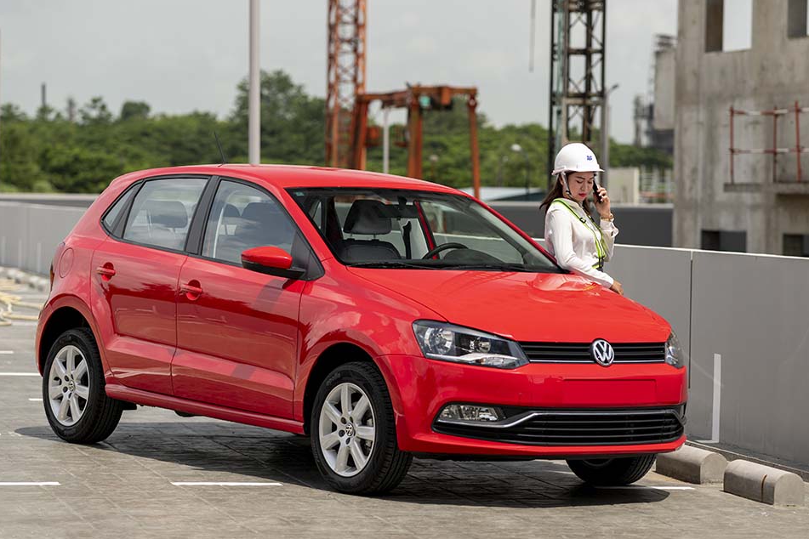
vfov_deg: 12.9
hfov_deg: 19.3
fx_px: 2382
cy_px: 270
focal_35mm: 106
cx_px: 406
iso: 40
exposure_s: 1/250
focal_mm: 105
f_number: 3.2
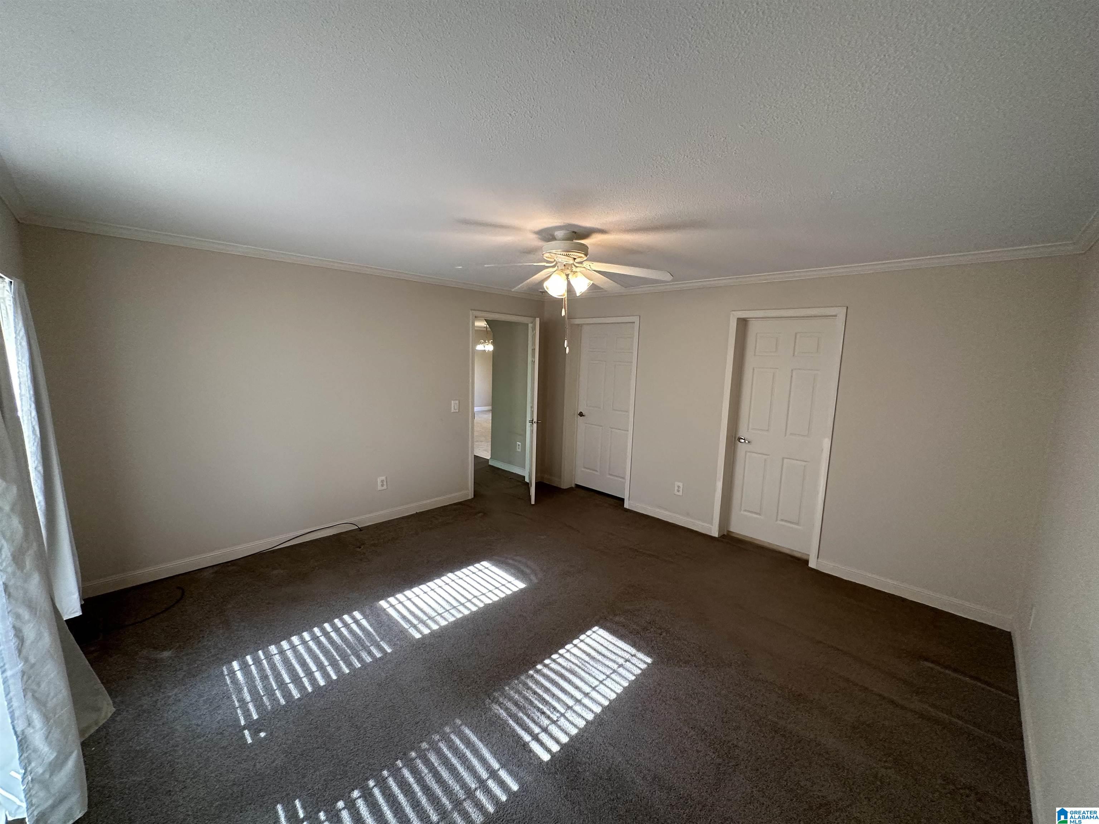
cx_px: 550
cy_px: 412
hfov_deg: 102.1
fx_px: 444
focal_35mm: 14
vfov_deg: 85.7
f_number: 2.2
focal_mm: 2.22
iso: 250
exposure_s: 1/120
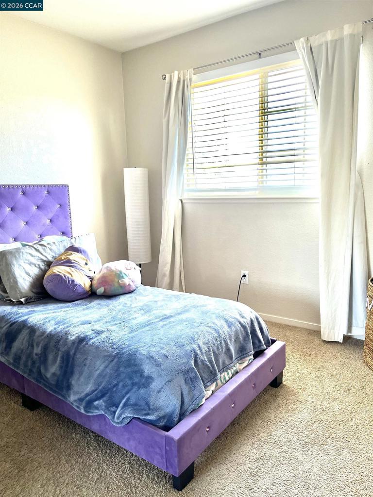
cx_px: 186
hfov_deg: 53.1
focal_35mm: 26
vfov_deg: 67.3
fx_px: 374
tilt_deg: -11.6
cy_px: 248
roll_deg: +3.1
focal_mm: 5.1
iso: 80
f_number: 1.6
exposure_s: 1/60
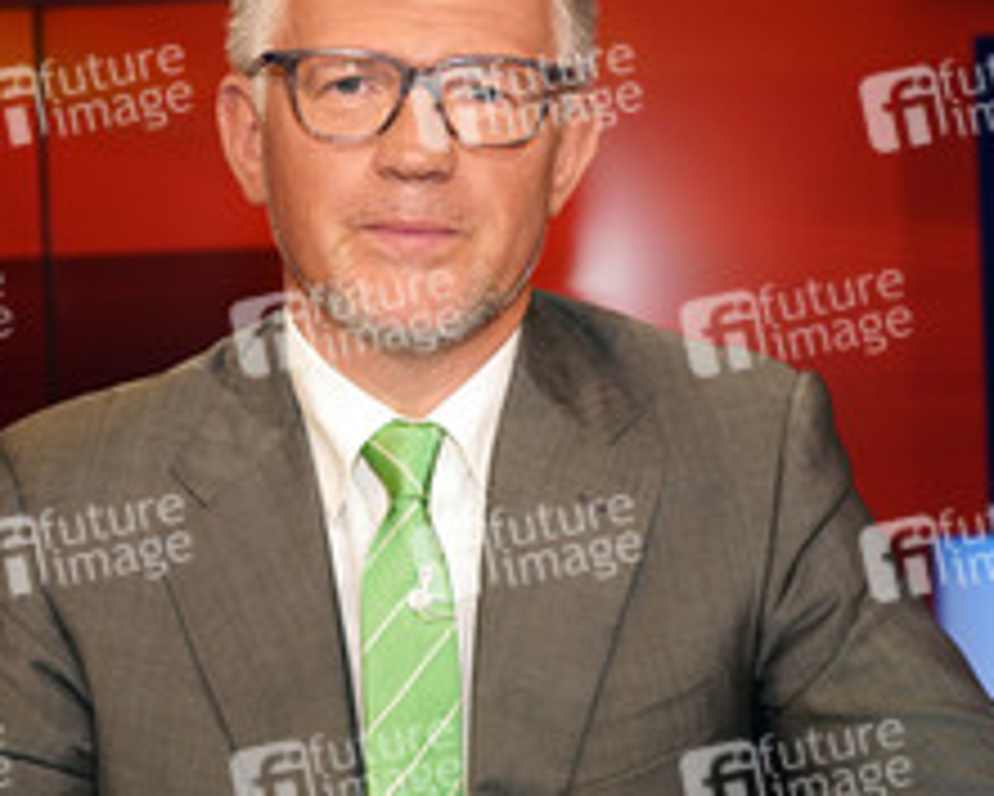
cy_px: 436
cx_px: 407
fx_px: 2649
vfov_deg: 17.1
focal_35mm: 90
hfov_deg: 21.2
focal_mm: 47
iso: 1600
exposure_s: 1/160
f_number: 4.5
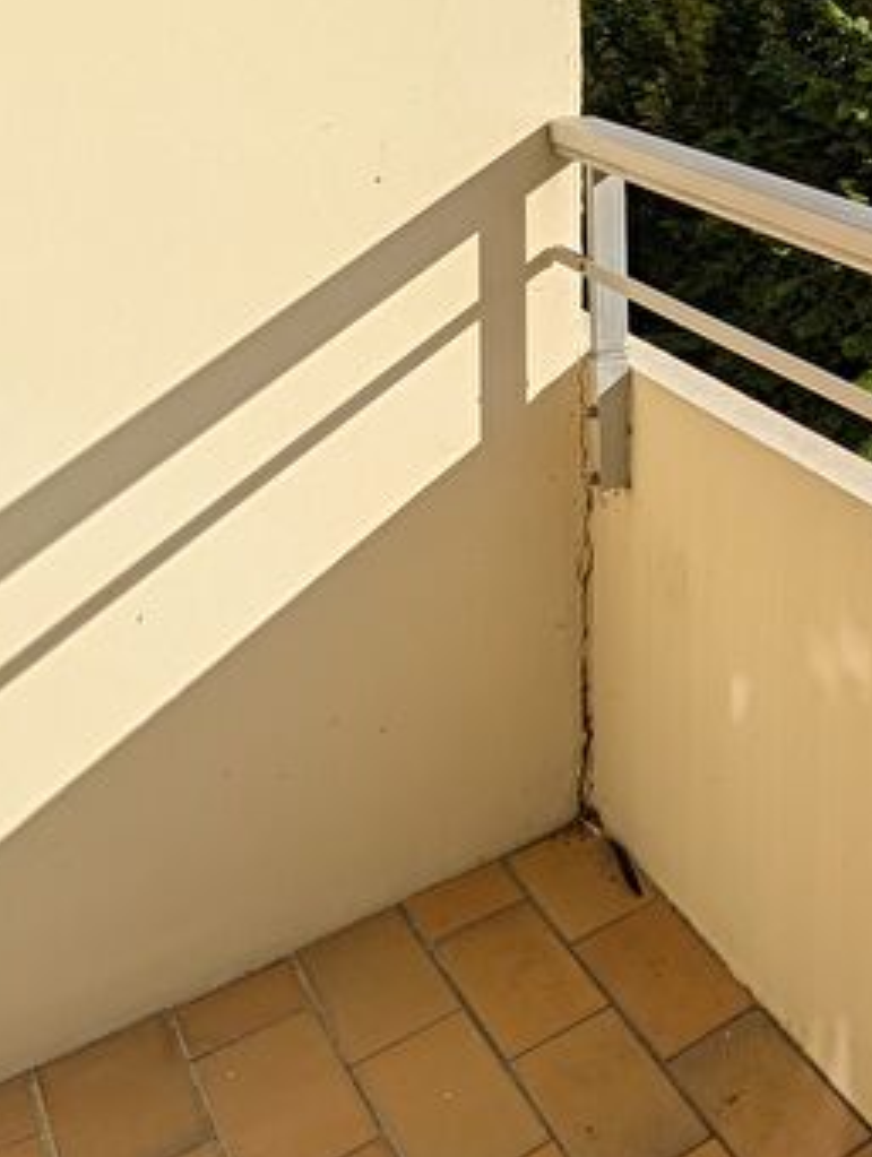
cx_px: 1244
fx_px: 1272
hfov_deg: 28.1
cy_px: 68
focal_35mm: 38
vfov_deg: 43.6
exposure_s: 1/5000
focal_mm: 2.02
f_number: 1.7
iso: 57
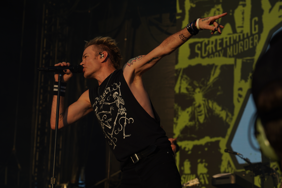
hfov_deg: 19.5
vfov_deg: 13.0
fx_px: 822
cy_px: 94
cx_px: 141
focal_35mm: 105
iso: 100
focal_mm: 105
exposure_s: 1/500
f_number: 8
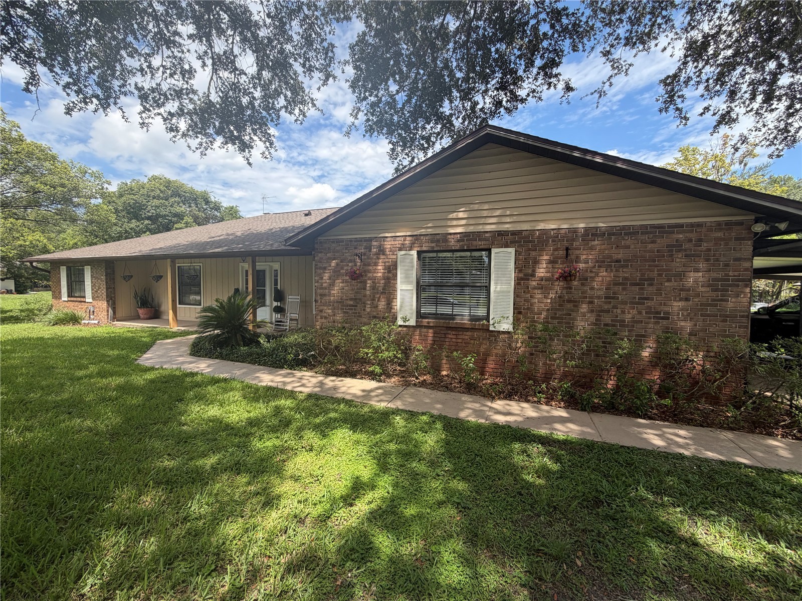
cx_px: 401
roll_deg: +0.0
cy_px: 300
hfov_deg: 102.1
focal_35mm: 14
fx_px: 324
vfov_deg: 85.7
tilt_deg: -2.7
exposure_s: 1/590
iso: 40
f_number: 2.2
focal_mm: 2.22
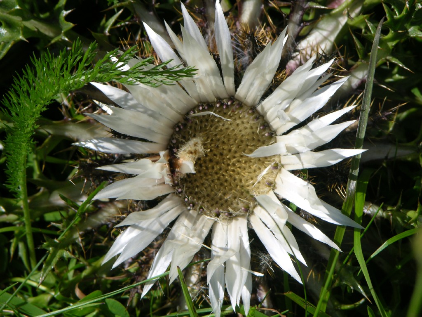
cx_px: 211
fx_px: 3413
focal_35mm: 280
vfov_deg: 5.3
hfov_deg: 7.1
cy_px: 158
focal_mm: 71.2
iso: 50
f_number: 6.6
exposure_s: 1/312
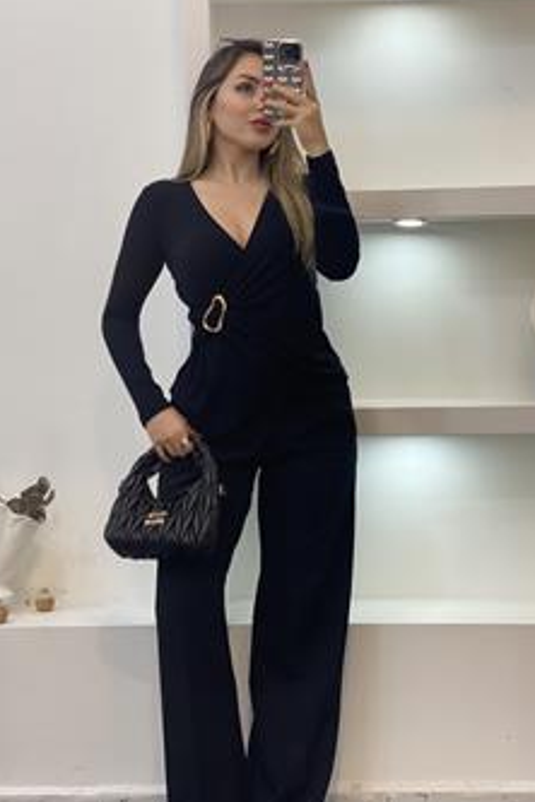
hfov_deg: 20.3
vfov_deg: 30.0
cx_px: 236
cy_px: 468
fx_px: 1493
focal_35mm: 67
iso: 80
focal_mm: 6
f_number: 2
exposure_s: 1/100
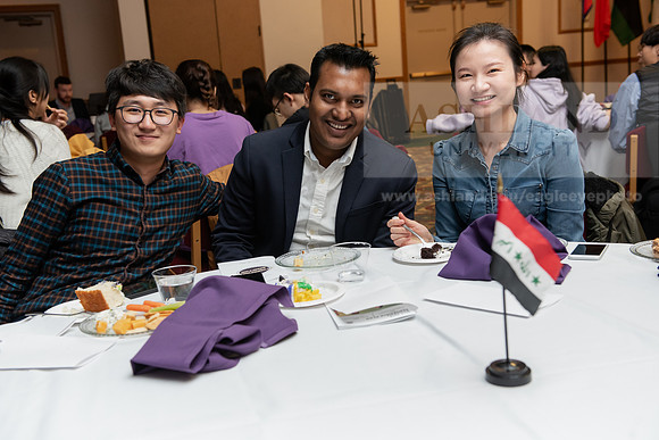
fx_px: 806
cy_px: 220
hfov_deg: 44.5
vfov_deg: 30.5
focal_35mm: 44
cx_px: 330
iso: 2000
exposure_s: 1/160
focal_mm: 44
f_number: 5
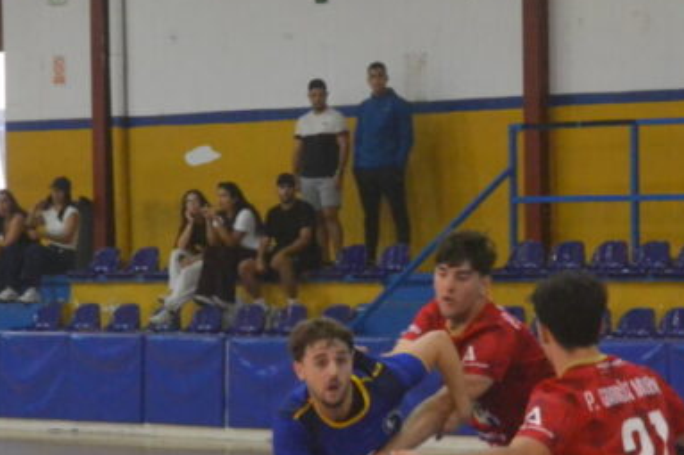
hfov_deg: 9.3
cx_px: 450
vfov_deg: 6.2
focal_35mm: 220
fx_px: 4184
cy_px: 369
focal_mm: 55
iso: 3200
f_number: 5.6
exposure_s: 1/160
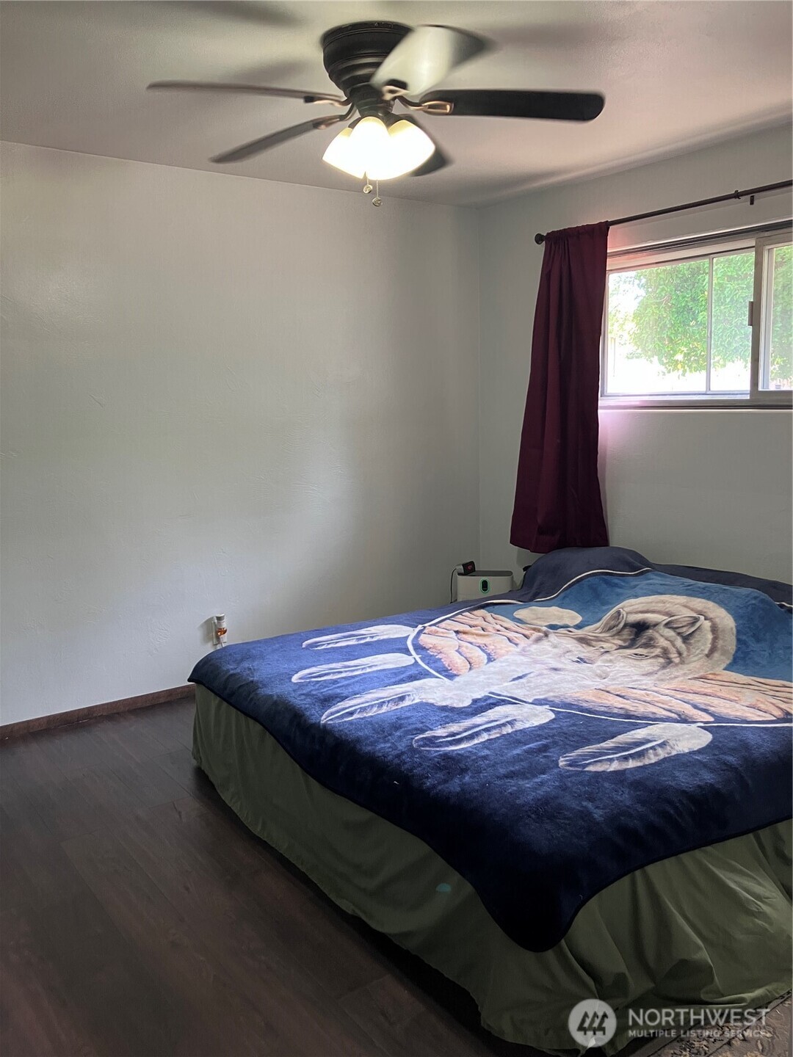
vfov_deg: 63.4
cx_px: 396
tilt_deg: -7.2
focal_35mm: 28
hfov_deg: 49.7
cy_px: 528
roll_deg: +0.6
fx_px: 855
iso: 125
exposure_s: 1/60
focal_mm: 3.99
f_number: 1.8
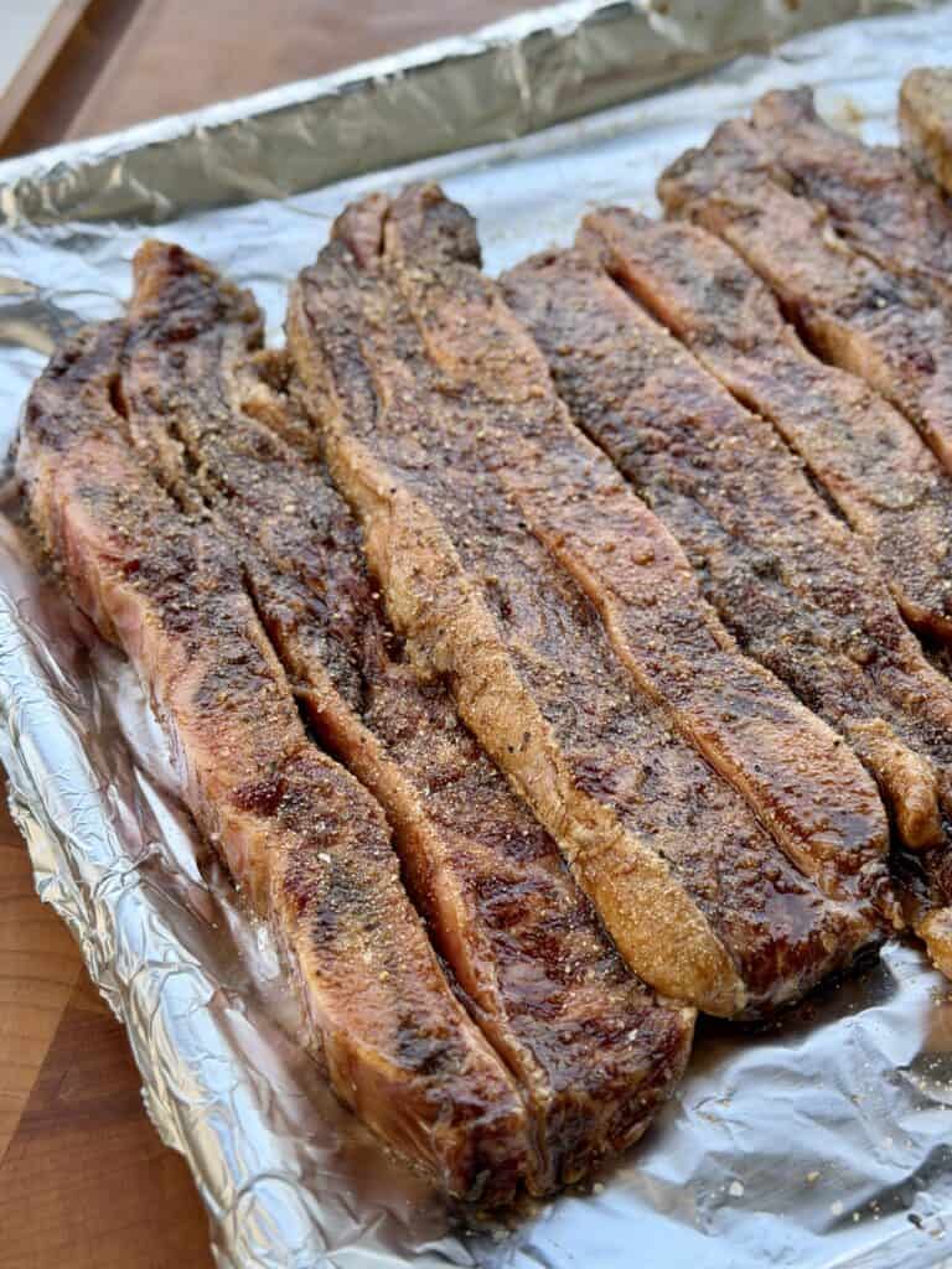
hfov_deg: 30.3
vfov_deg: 39.7
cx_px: 476
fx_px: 1760
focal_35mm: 48
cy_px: 634
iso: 80
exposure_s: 1/1070
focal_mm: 6.76
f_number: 1.78
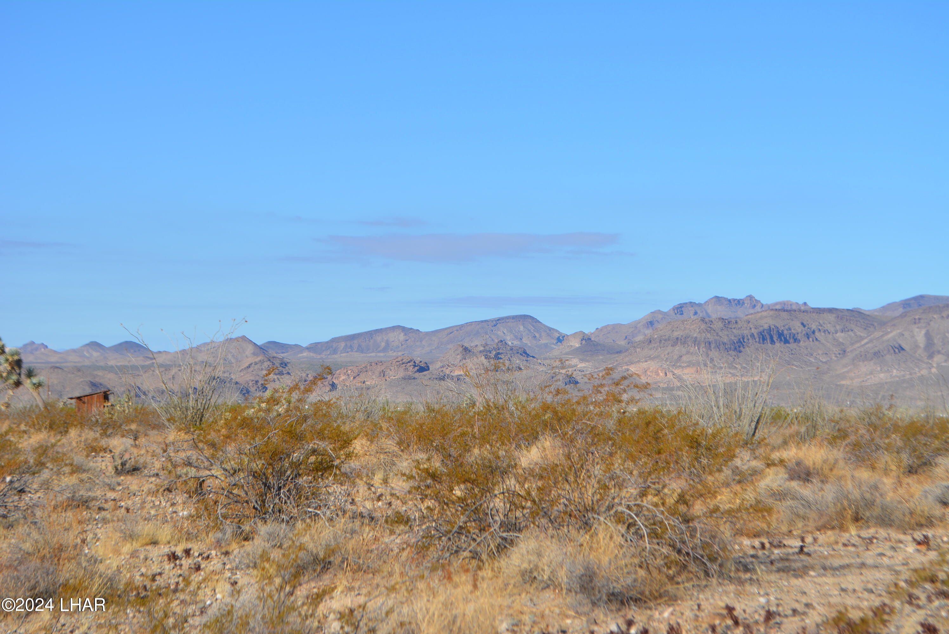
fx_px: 2176
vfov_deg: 16.6
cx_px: 474
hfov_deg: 24.6
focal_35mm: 82
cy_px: 317
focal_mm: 55
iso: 100
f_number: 9
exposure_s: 1/320
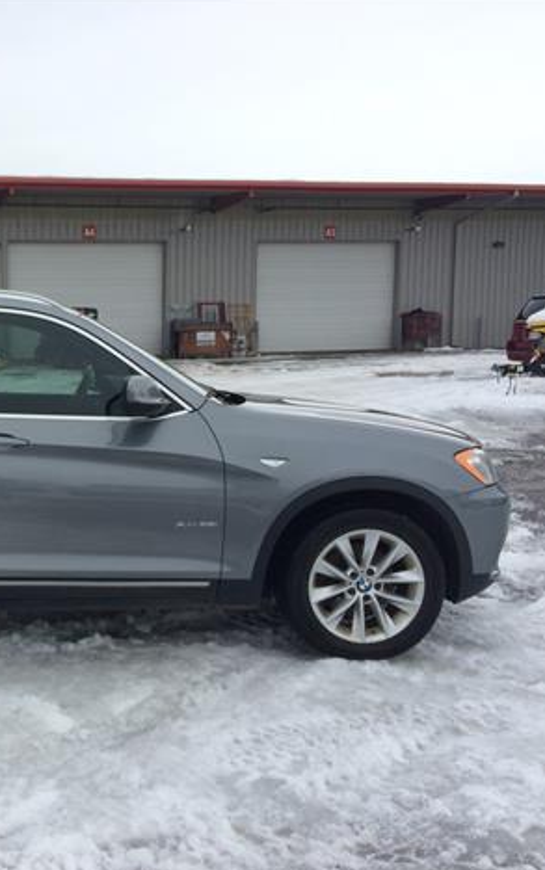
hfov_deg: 28.8
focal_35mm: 42
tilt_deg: -7.2
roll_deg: +1.9
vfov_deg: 47.2
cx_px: 7
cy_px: 437
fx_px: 997
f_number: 2.2
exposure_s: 1/351
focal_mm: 4.15
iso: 32
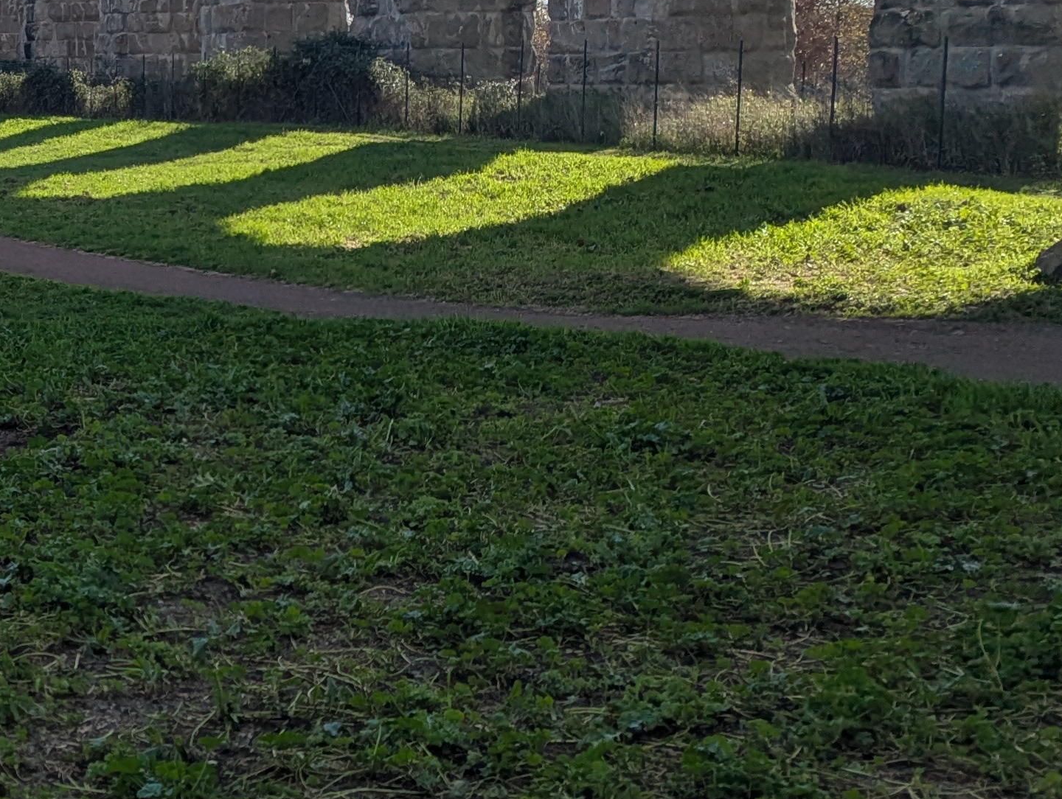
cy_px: 237
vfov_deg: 21.5
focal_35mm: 68
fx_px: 2089
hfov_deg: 24.1
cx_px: -409
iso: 48
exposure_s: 1/2695
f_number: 1.85
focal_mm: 6.81
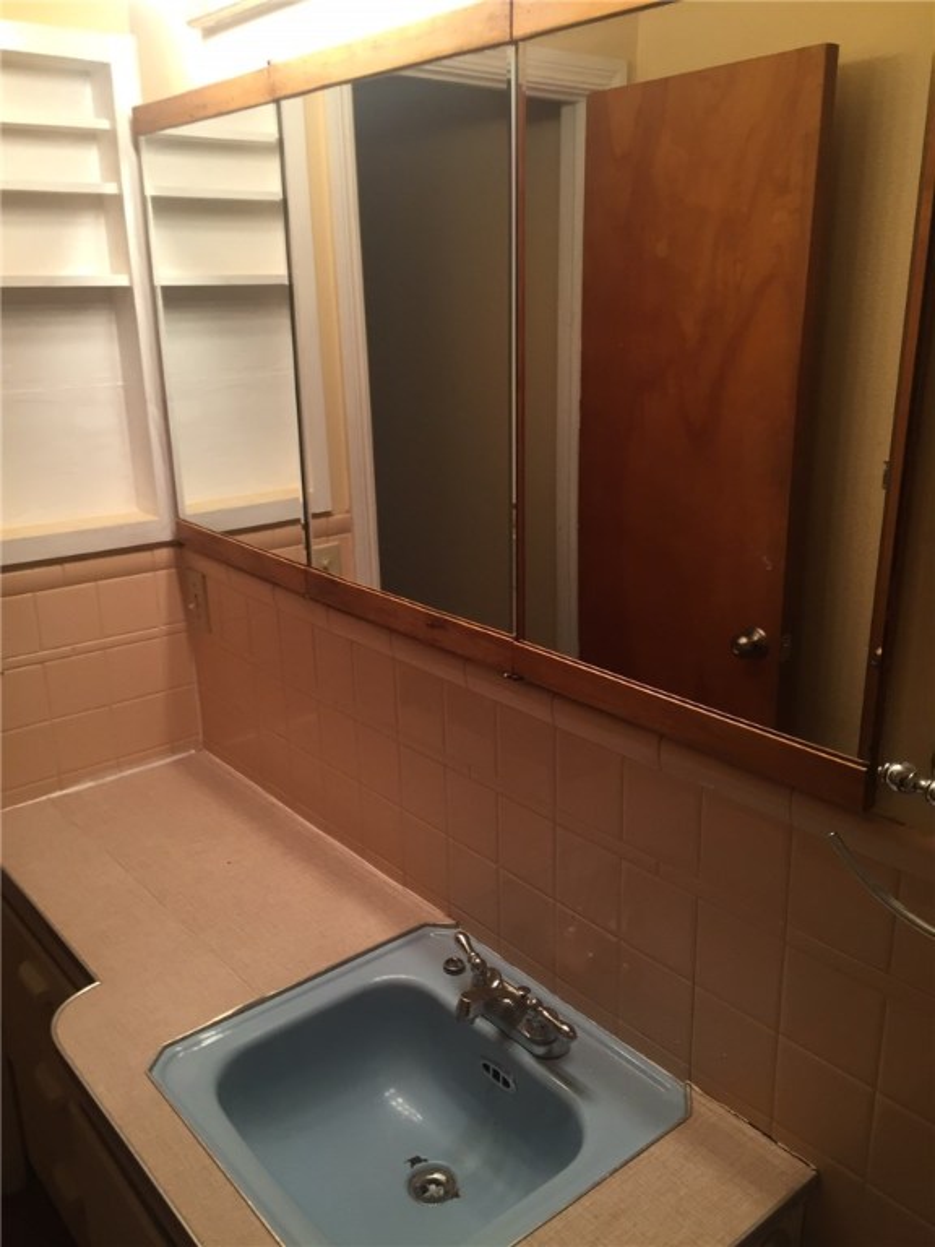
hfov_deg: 48.2
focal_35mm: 29
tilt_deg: -17.8
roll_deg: +1.8
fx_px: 1044
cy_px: 624
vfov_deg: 61.7
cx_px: 468
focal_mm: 4.15
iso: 64
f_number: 2.2
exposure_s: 1/30
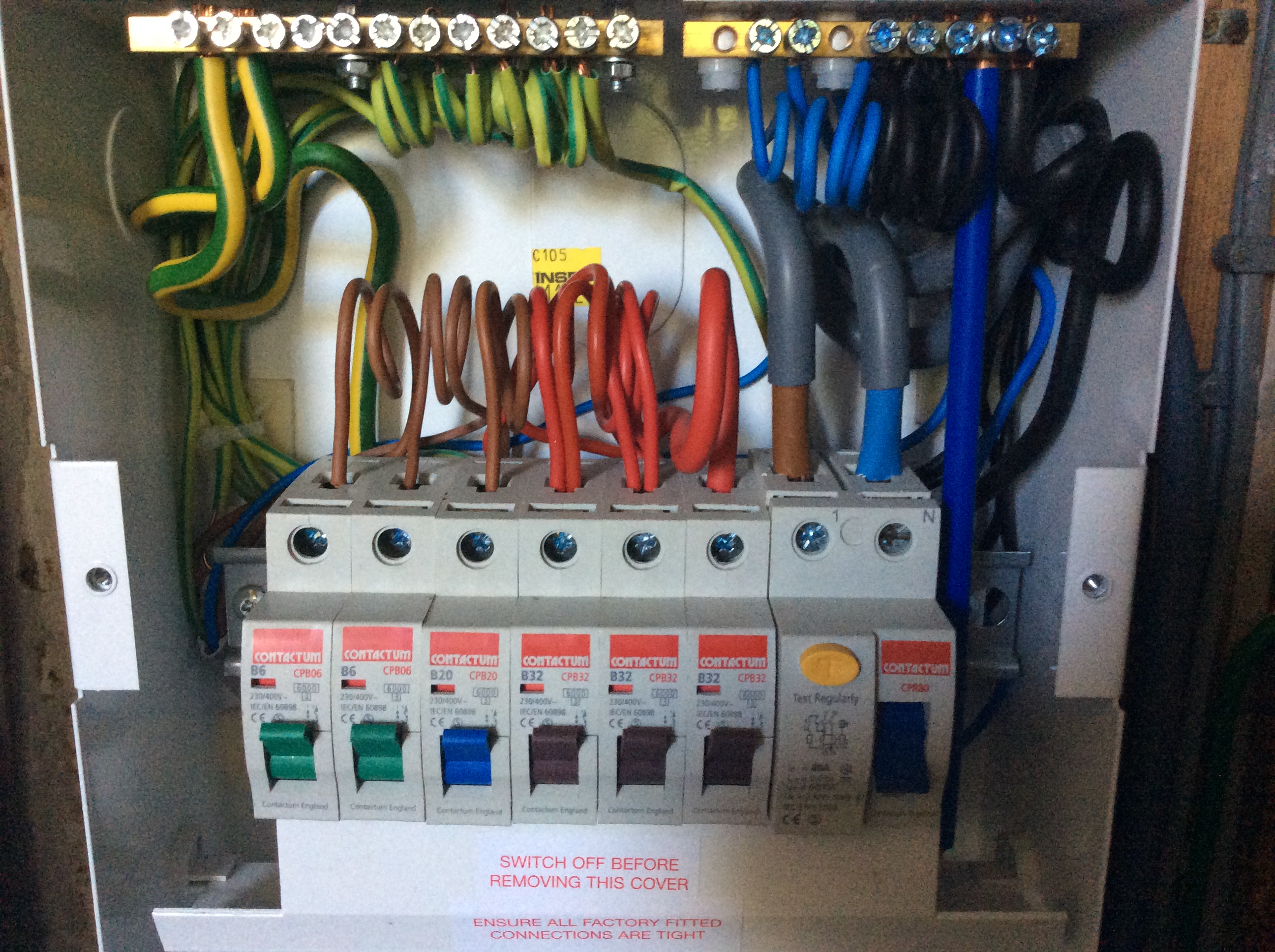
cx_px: 638
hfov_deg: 55.4
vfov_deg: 42.8
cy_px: 476
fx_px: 1214
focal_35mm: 33
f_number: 2.4
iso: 250
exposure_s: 1/24
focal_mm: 3.3
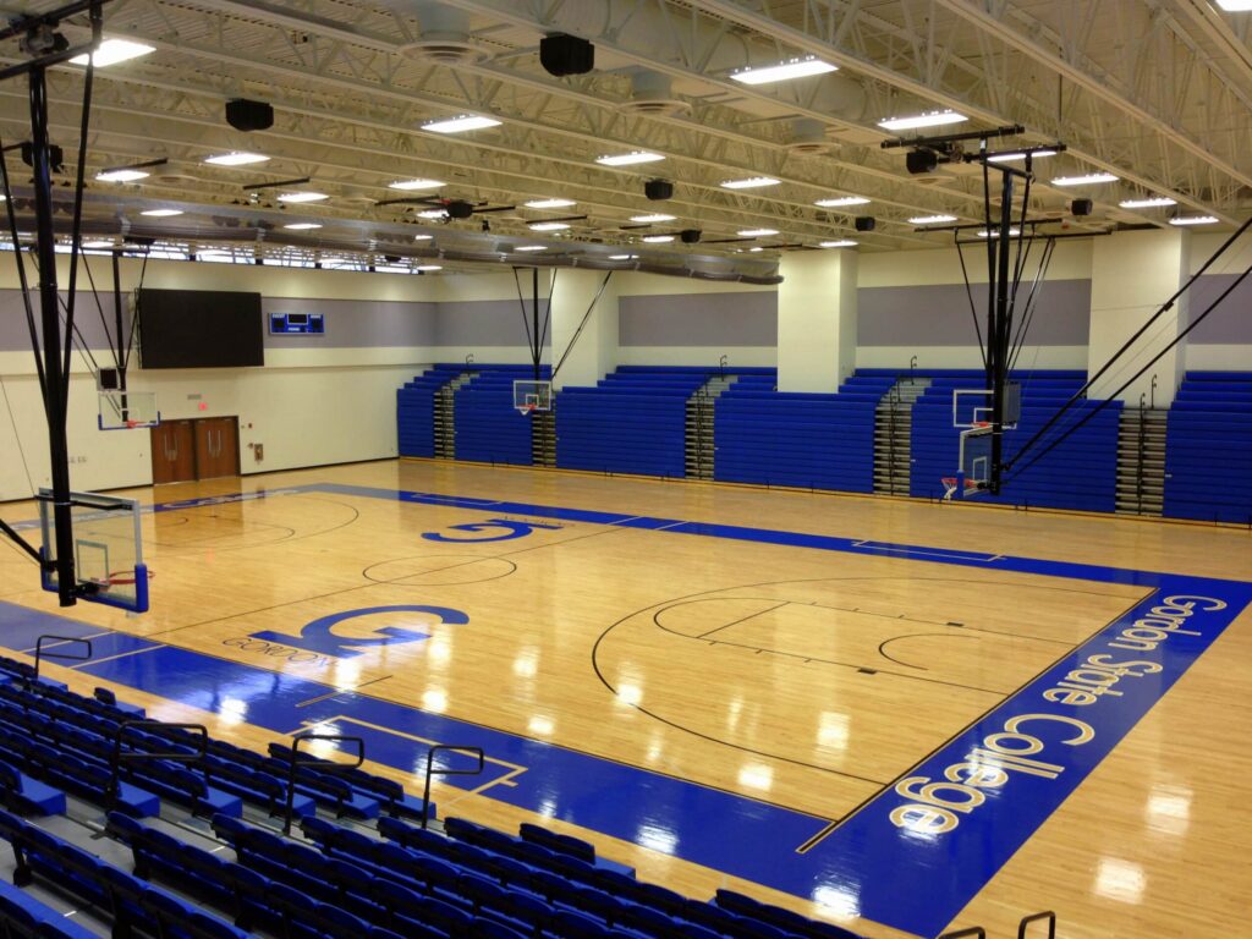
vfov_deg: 42.9
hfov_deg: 55.4
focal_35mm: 33
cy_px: 470
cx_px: 626
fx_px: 1194
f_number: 2.4
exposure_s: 1/30
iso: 50
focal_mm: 4.12
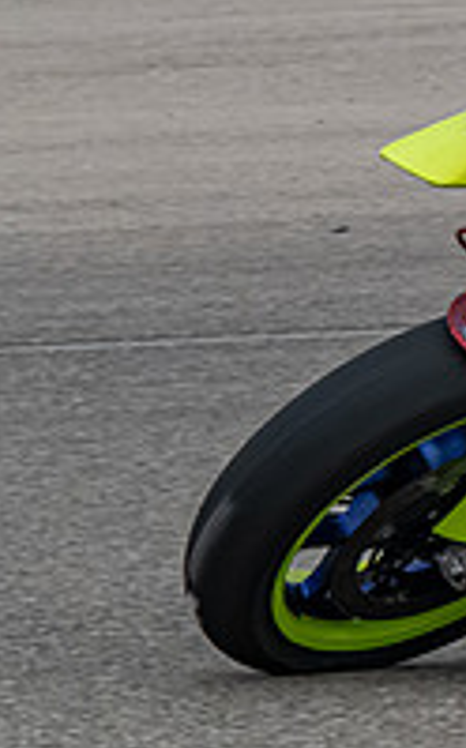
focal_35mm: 858
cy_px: 265
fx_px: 17473
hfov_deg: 1.5
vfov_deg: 2.5
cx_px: 1531
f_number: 11
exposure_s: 1/1250
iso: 2800
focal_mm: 180
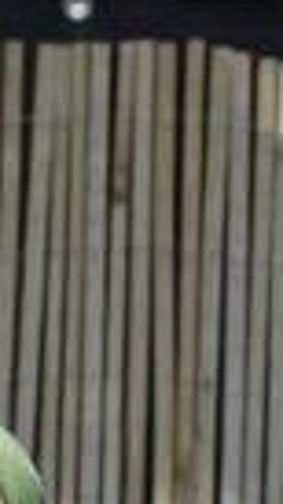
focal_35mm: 985
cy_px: 933
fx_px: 13148
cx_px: 911
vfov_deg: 2.2
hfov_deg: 1.2
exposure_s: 1/2500
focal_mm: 130
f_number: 20
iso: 8000
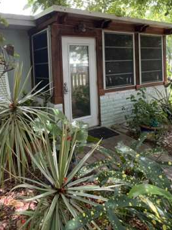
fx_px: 159
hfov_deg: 55.1
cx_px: 52
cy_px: 72
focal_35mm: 24
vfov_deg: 69.0
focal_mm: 1.57
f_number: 1.8
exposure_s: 1/99
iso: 80
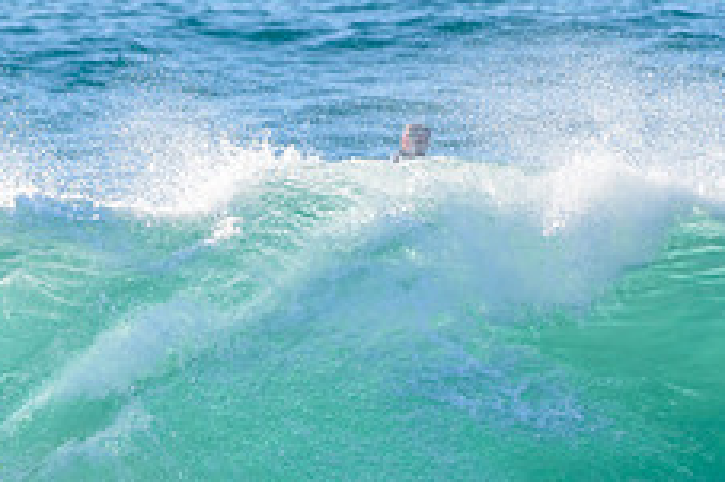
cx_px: -74
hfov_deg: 1.3
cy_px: 429
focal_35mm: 1569
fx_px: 31574
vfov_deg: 0.9
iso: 320
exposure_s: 1/2000
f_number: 5.6
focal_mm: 500
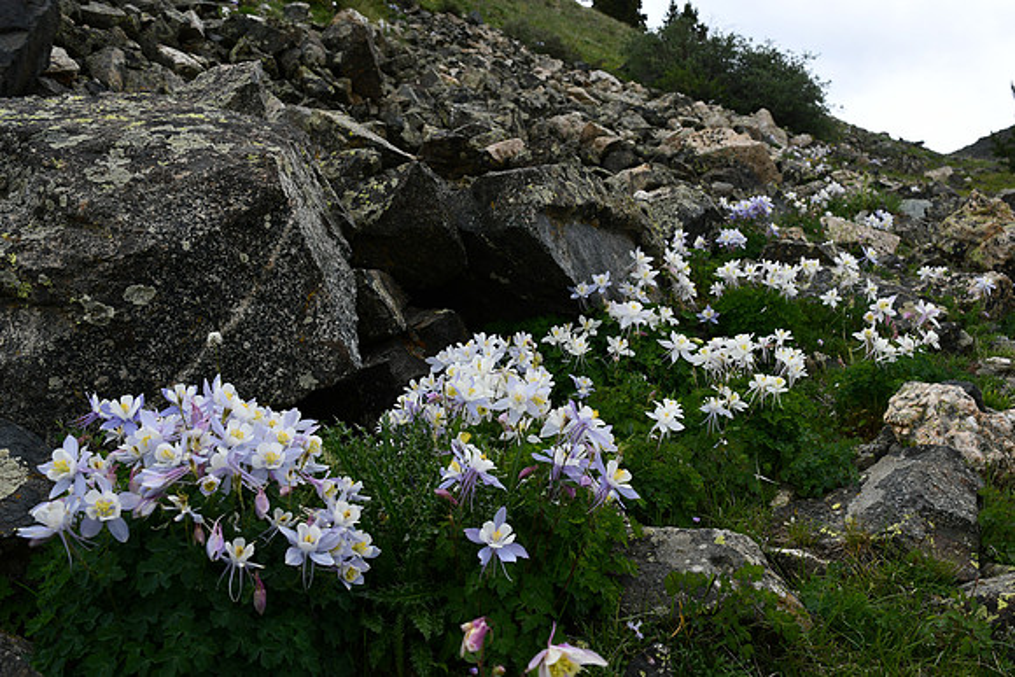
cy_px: 338
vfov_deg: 40.0
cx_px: 508
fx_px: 931
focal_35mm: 33
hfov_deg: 57.2
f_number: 5.6
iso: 200
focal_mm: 22
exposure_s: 1/250
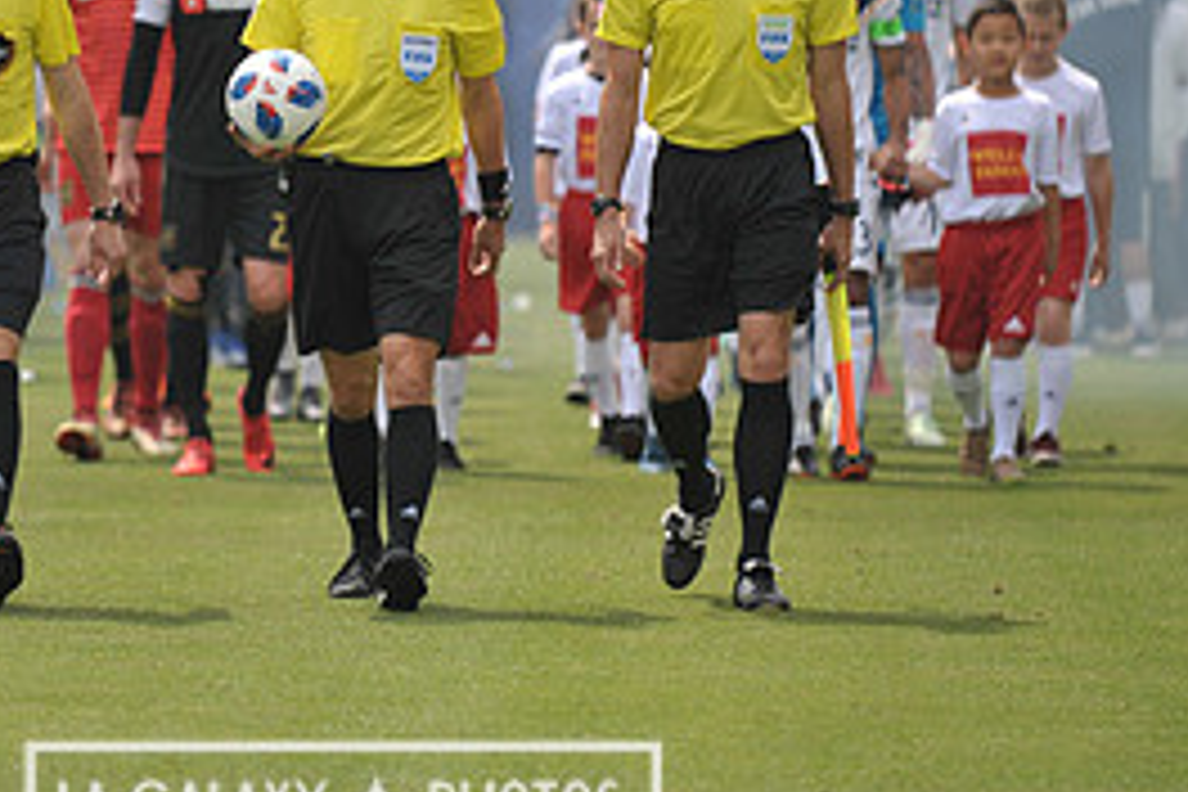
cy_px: 126
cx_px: 342
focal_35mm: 384
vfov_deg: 3.6
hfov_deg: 5.4
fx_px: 12671
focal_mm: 175
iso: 200
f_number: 2.8
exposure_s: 1/2500
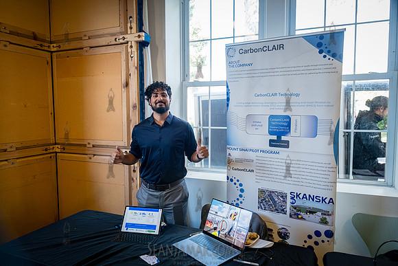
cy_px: 133
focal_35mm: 25
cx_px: 199
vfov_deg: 51.0
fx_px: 278
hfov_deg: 71.1
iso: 2500
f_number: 4.5
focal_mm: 24
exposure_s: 1/320
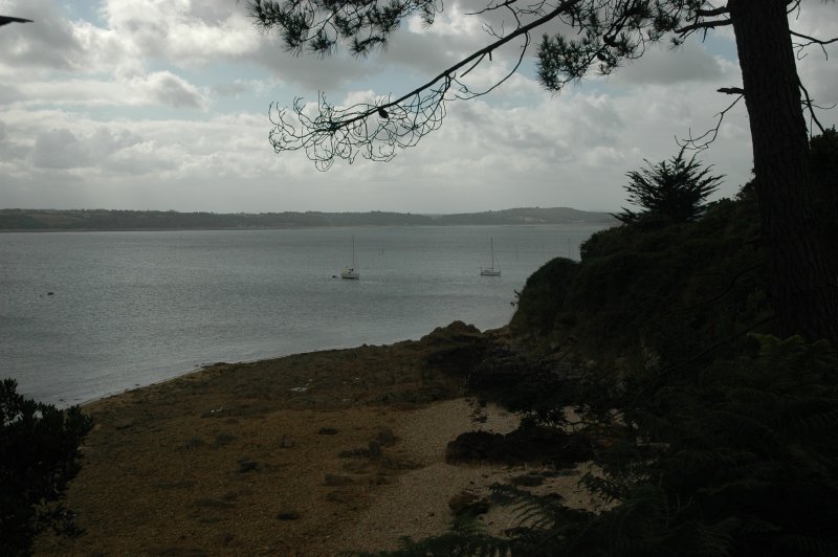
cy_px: 278
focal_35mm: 44
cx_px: 419
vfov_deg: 30.8
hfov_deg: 45.0
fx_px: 1012
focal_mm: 29
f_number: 7.1
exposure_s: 1/250
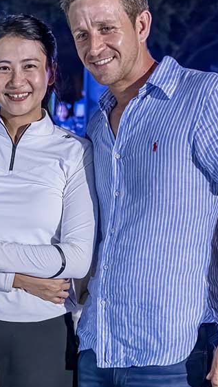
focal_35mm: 84
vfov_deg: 24.9
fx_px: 866
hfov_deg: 14.0
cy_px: 298
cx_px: -29
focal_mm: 31.5
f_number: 3.5
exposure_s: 1/200
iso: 8000
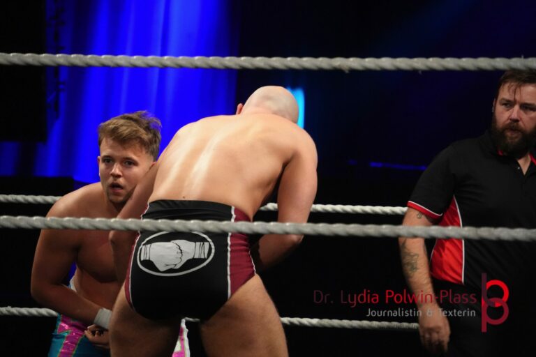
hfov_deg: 8.2
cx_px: 268
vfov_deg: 5.5
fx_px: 3729
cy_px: 178
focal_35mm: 250
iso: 6400
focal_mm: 167
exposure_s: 1/250
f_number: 6.3
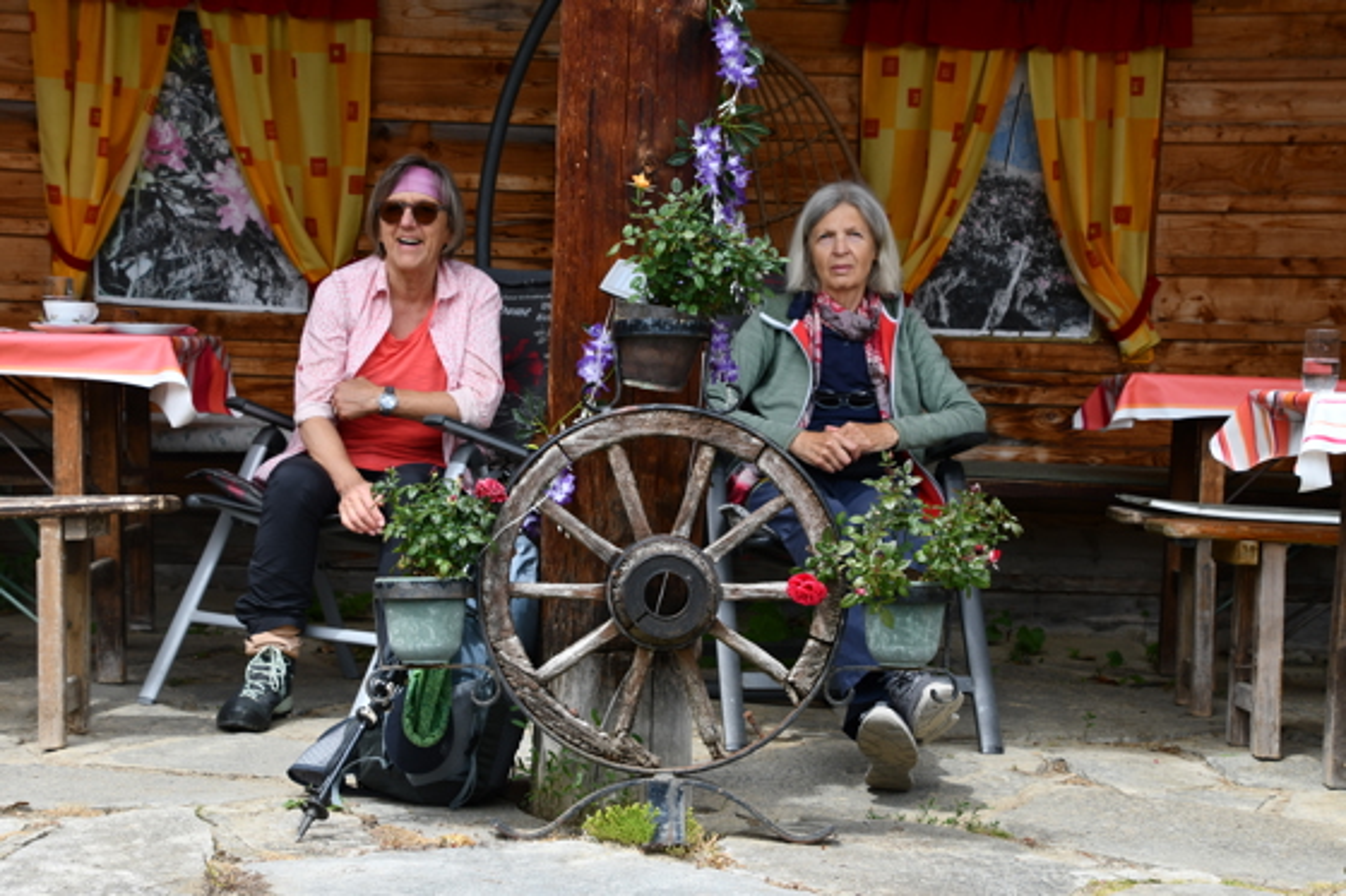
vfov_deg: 18.9
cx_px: 673
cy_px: 448
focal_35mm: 72
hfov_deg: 28.1
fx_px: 2691
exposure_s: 1/250
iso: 200
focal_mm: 48
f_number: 7.1
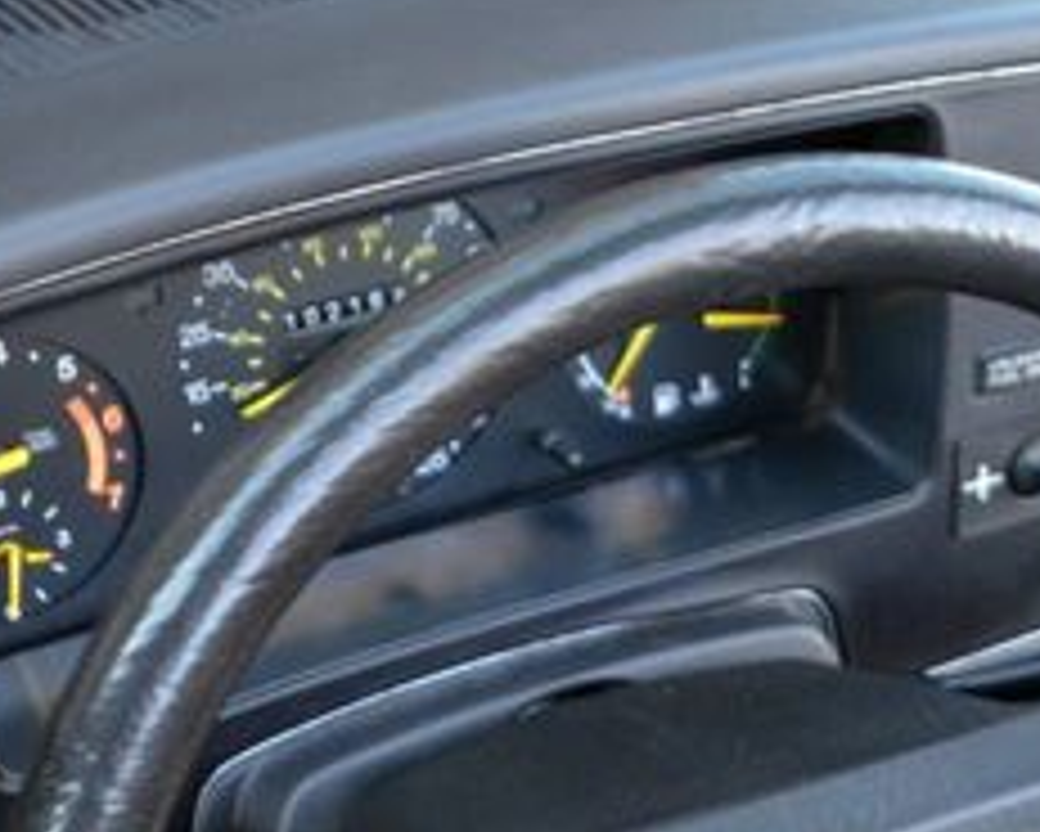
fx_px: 2156
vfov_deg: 21.5
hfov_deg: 27.0
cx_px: 657
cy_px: 135
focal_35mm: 70
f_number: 4
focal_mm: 18
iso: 400
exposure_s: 1/60
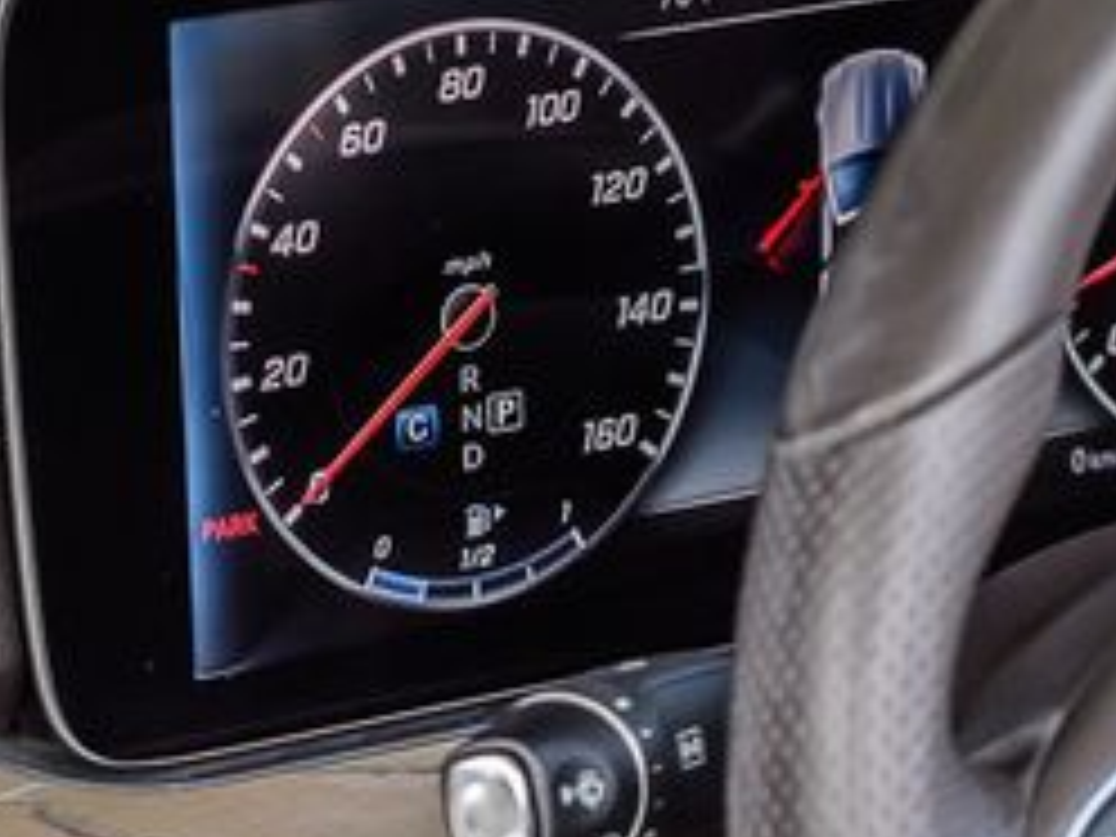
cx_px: 621
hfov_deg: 8.0
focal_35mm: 246
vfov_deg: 6.0
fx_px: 7931
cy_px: 1098
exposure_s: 1/800
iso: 400
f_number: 4
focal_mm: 62
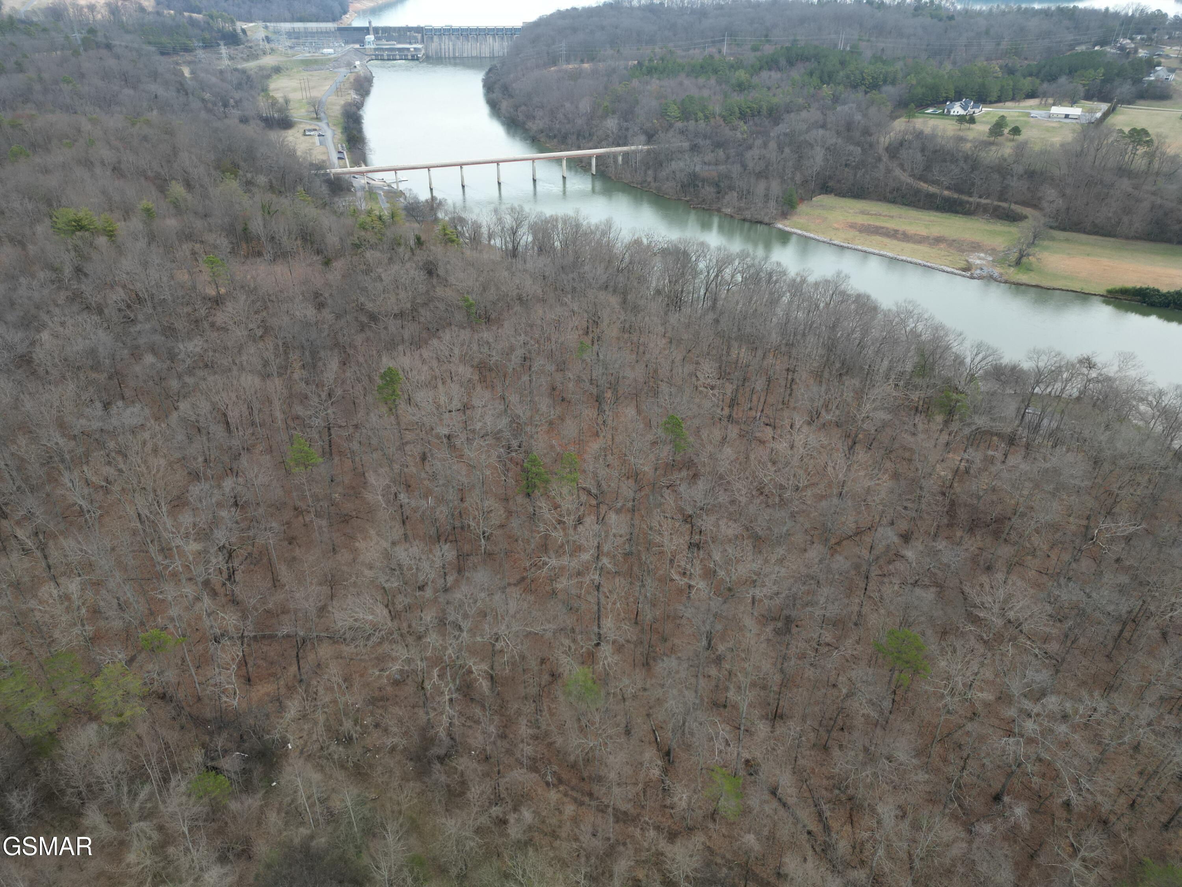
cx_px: 591
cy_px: 444
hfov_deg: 71.6
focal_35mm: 24
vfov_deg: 56.8
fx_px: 820
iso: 100
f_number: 1.7
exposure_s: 1/640
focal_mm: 6.72
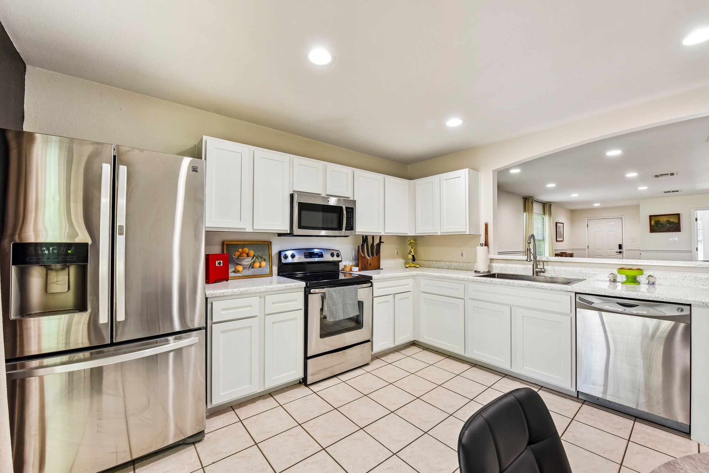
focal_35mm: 14
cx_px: 354
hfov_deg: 104.3
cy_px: 236
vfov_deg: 81.2
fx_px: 276
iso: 400
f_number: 8
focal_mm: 14
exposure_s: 1/15
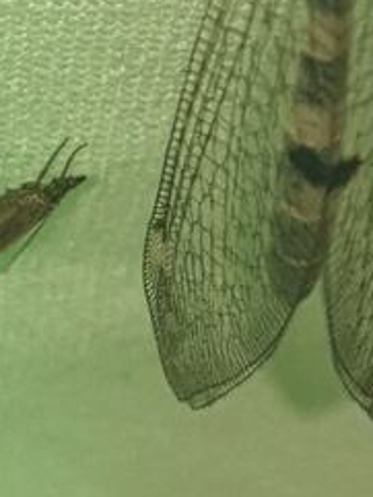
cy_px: 87
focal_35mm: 69
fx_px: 990
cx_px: 406
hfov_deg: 20.4
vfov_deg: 27.5
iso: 50
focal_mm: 4.3
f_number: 2.4
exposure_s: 1/820
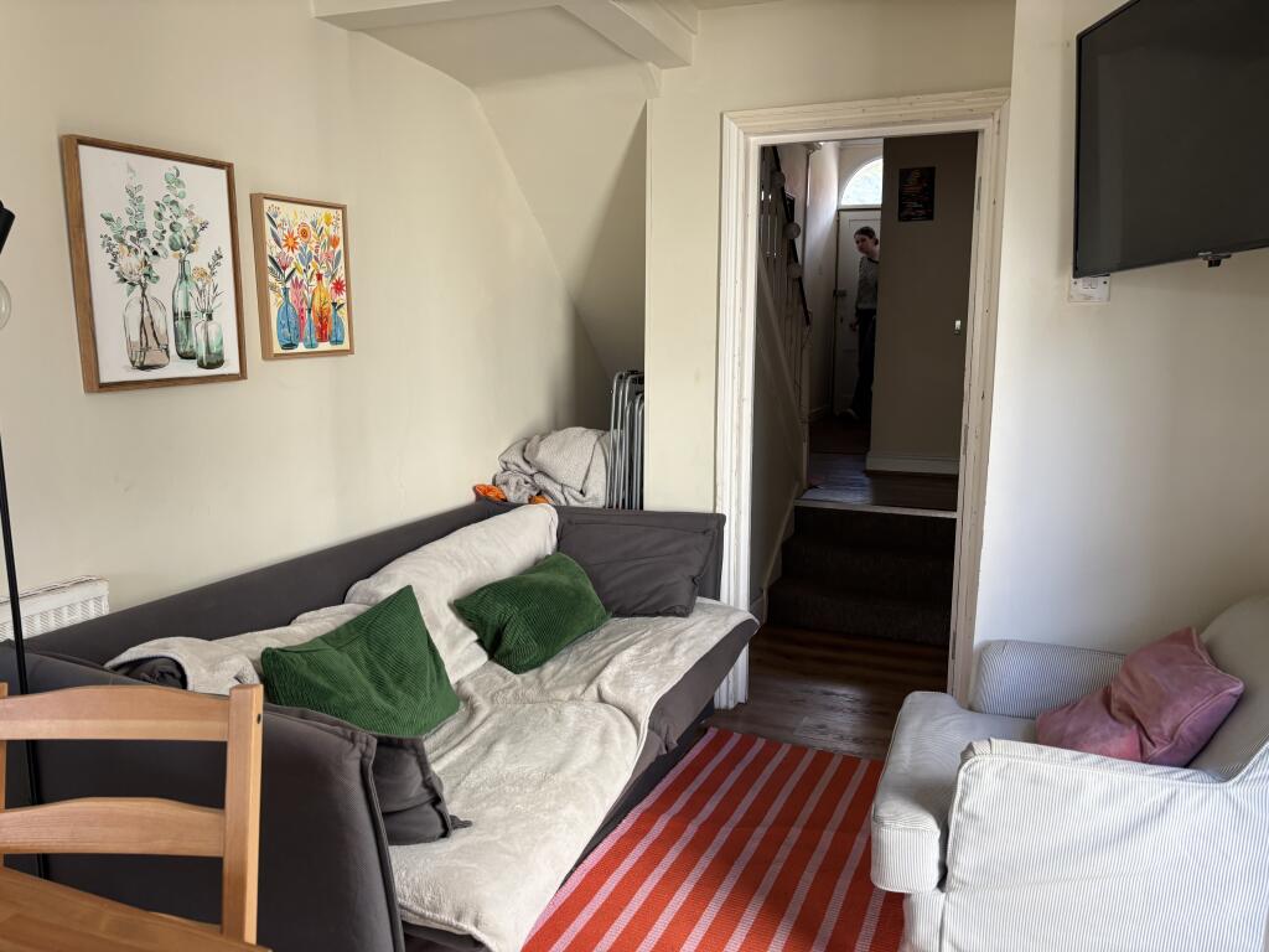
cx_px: 634
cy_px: 476
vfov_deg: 53.1
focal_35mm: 26
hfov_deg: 67.3
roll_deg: -0.1
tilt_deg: -7.9
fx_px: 953
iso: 100
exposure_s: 1/121
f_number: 1.6
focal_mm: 5.96
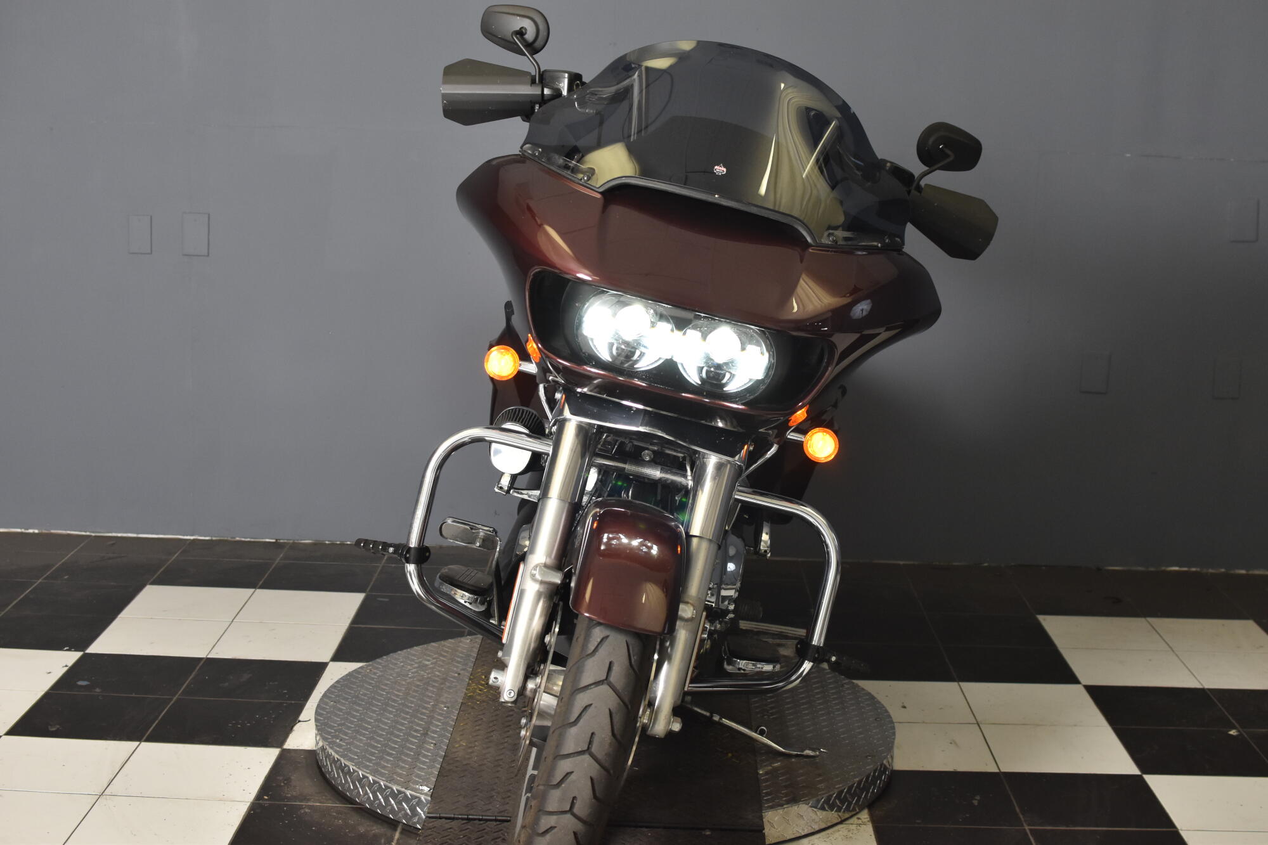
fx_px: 1849
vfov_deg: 25.7
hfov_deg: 37.9
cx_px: 634
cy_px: 422
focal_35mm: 52
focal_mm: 35
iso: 800
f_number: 4.5
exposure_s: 1/160
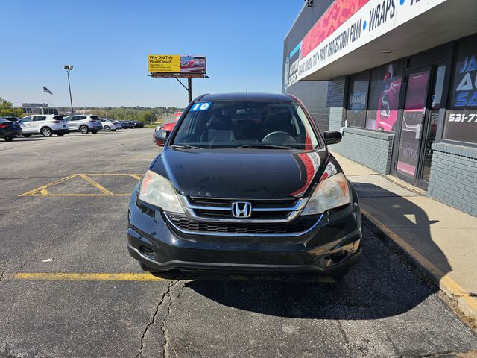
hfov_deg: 73.9
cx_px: 238
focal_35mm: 23
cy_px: 179
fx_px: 317
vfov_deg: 58.9
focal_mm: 6.3
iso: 10
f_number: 1.7
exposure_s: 1/769
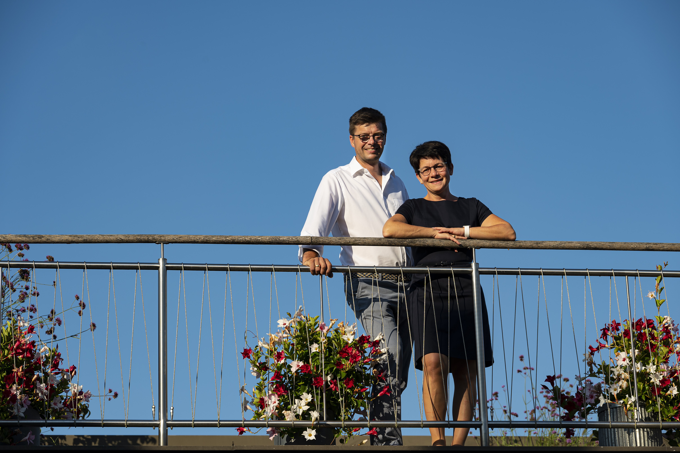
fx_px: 1963
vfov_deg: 13.1
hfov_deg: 19.7
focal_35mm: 104
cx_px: 340
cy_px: 226
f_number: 7.1
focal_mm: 104
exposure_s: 1/400
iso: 100
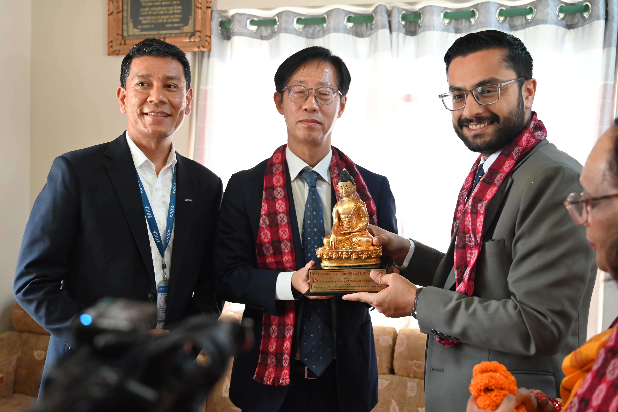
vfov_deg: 36.0
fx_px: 635
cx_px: 309
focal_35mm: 37
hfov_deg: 51.9
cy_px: 206
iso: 3200
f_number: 4
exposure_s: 1/80
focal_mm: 37
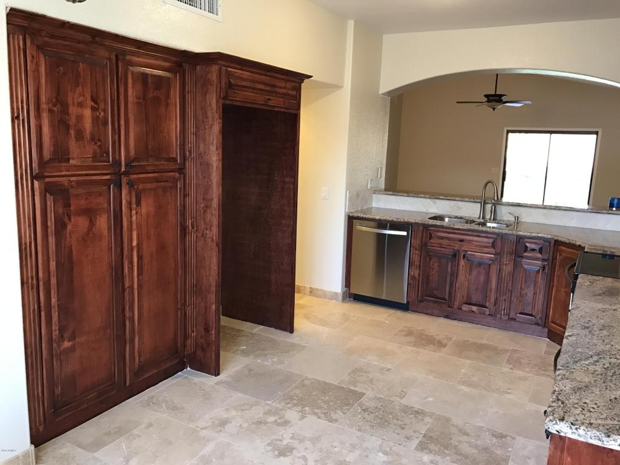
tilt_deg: -8.8
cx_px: 310
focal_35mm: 28
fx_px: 502
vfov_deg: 49.7
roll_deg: -2.2
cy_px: 232
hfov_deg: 63.4
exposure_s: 1/15
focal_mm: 3.99
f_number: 1.8
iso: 50
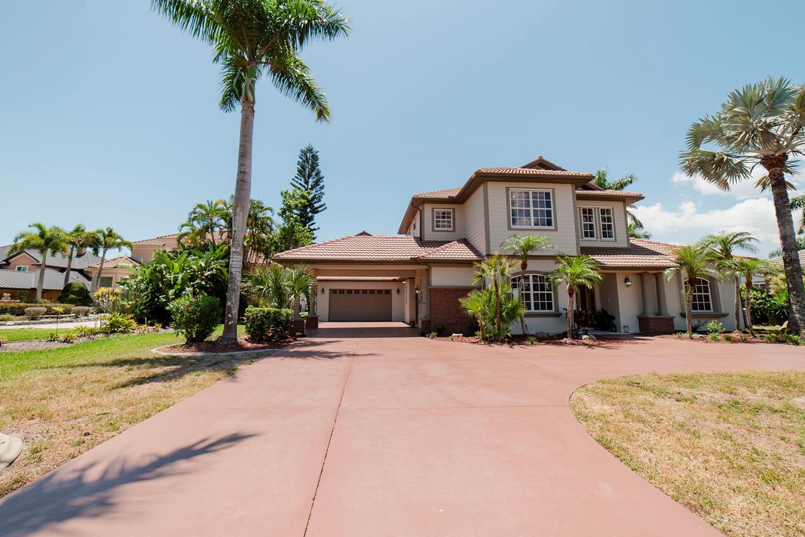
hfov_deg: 100.4
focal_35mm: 15
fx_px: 335
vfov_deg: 77.3
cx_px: 394
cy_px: 255
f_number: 4.5
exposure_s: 1/1600
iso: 250
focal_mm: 14
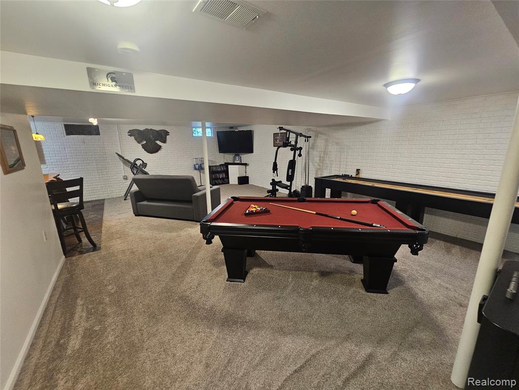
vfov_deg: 89.9
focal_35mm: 13
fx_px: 195
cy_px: 195
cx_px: 260
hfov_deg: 106.2
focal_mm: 2.2
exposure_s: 1/60
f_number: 2.2
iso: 400
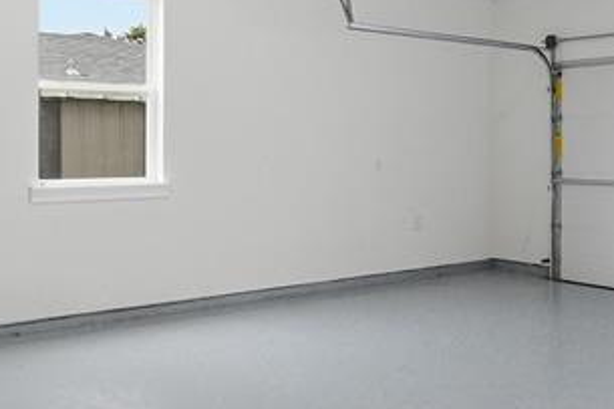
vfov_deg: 28.0
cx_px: 451
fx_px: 801
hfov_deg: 40.9
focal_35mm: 47
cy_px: 84
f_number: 7.1
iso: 1000
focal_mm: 14
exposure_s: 1/2000
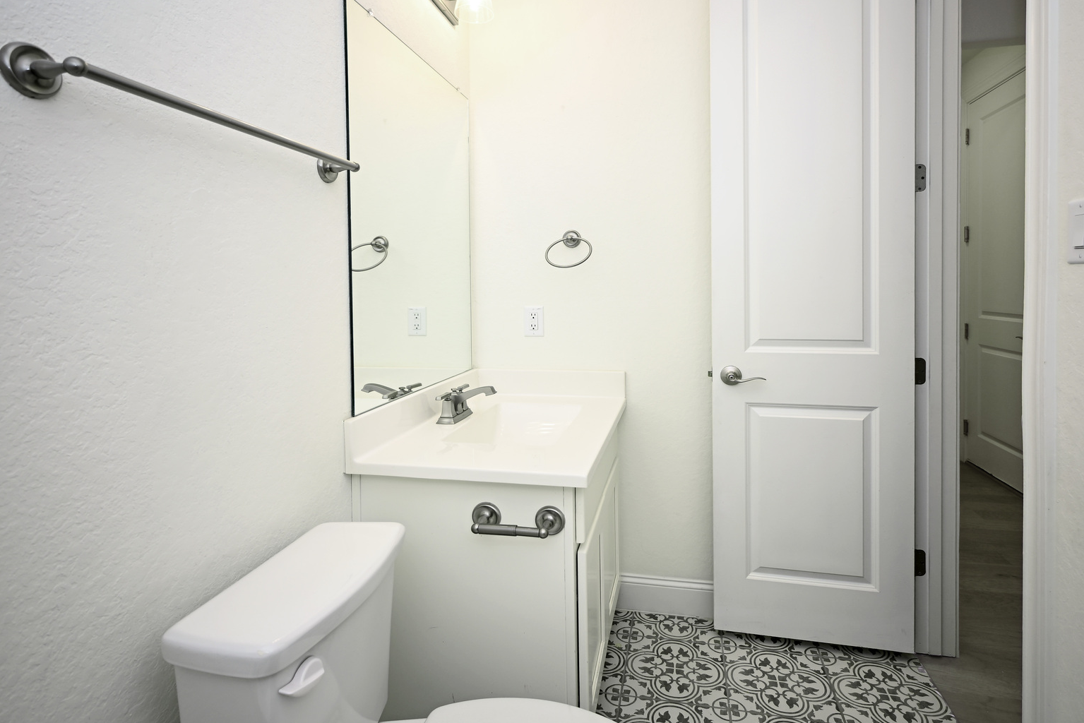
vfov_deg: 64.6
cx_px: 557
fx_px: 572
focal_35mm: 19
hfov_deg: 86.9
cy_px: 361
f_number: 3.5
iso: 64
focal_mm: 12
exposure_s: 1/40
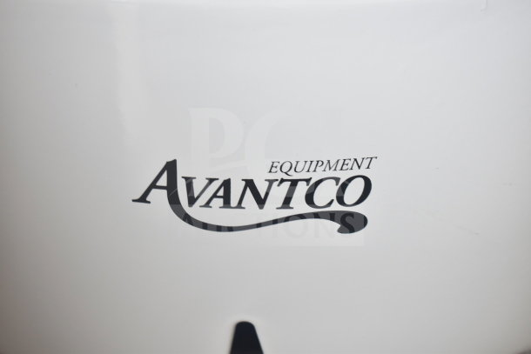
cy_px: 177
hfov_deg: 29.2
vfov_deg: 19.7
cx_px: 266
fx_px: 1018
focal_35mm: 69
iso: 640
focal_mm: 46
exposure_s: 1/80
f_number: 5.3
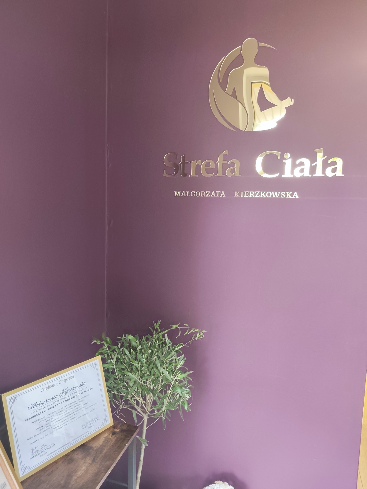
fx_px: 325
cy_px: 244
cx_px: 184
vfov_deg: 73.9
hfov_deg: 58.9
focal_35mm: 23
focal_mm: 6.19
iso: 500
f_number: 1.65
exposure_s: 1/33.3
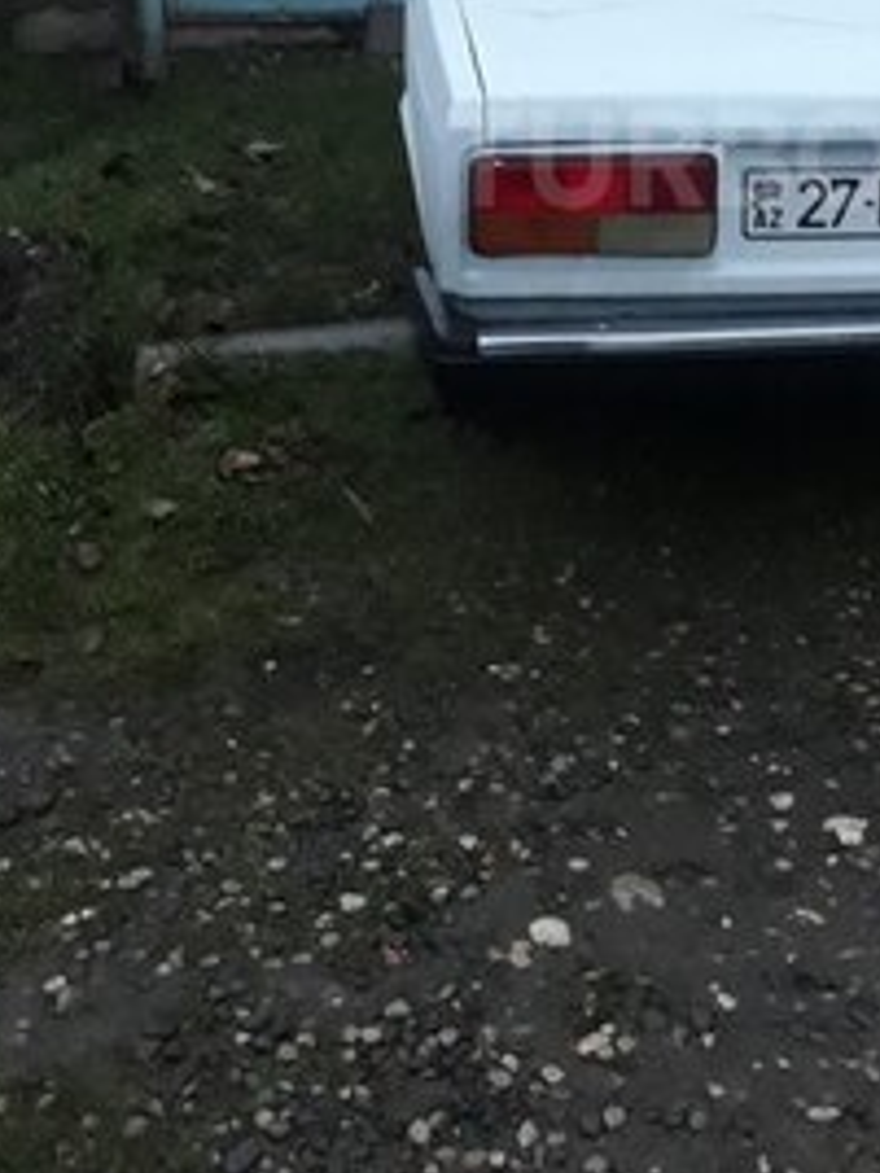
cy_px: 158
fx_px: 1695
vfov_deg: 36.2
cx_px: 784
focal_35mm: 50
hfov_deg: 28.1
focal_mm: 3.6
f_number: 1.9
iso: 320
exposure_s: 1/17
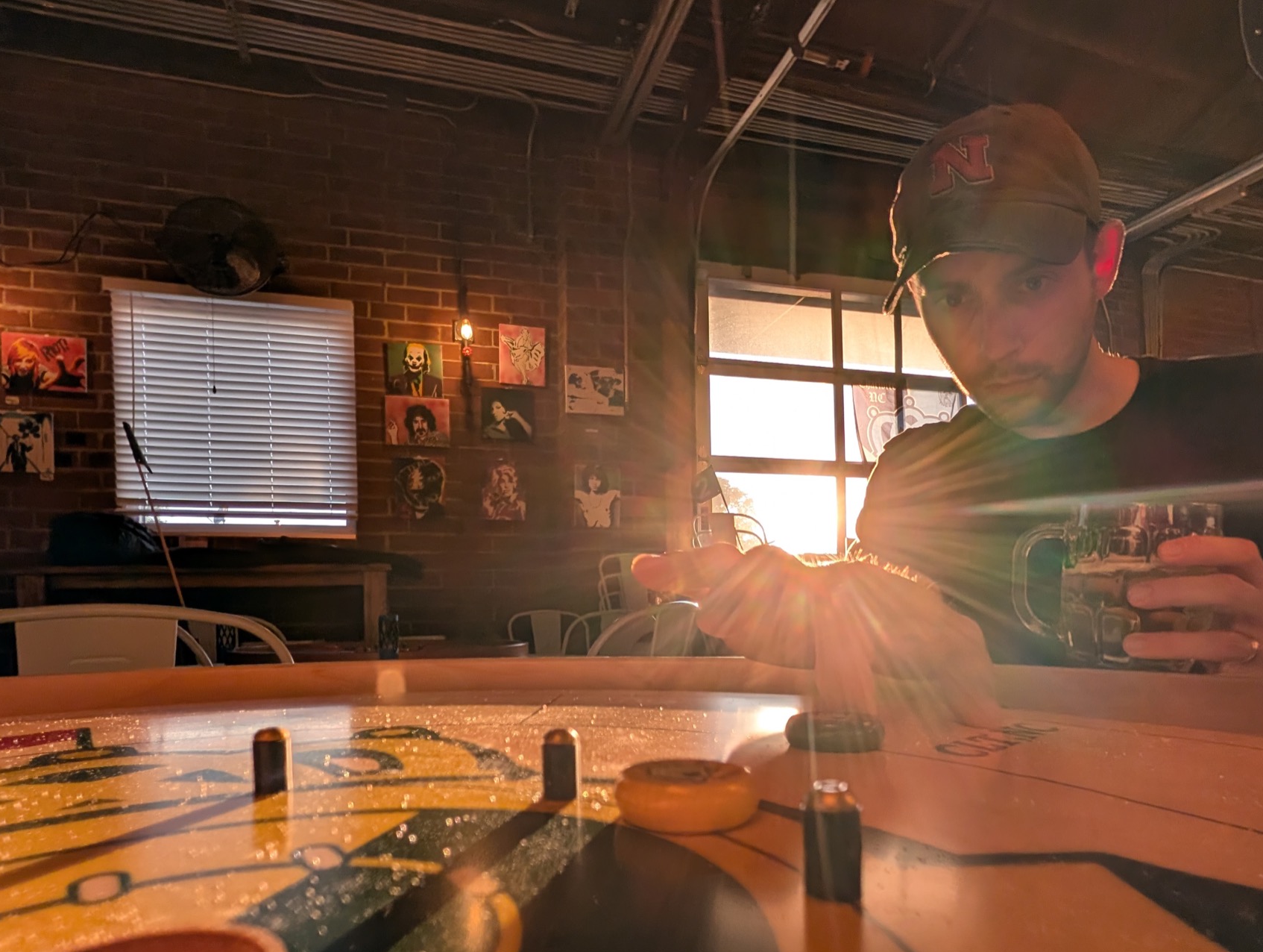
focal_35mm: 17
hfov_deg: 90.8
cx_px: 590
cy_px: 614
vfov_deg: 73.2
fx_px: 621
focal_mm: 2.02
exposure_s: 1/180
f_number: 1.7
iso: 87
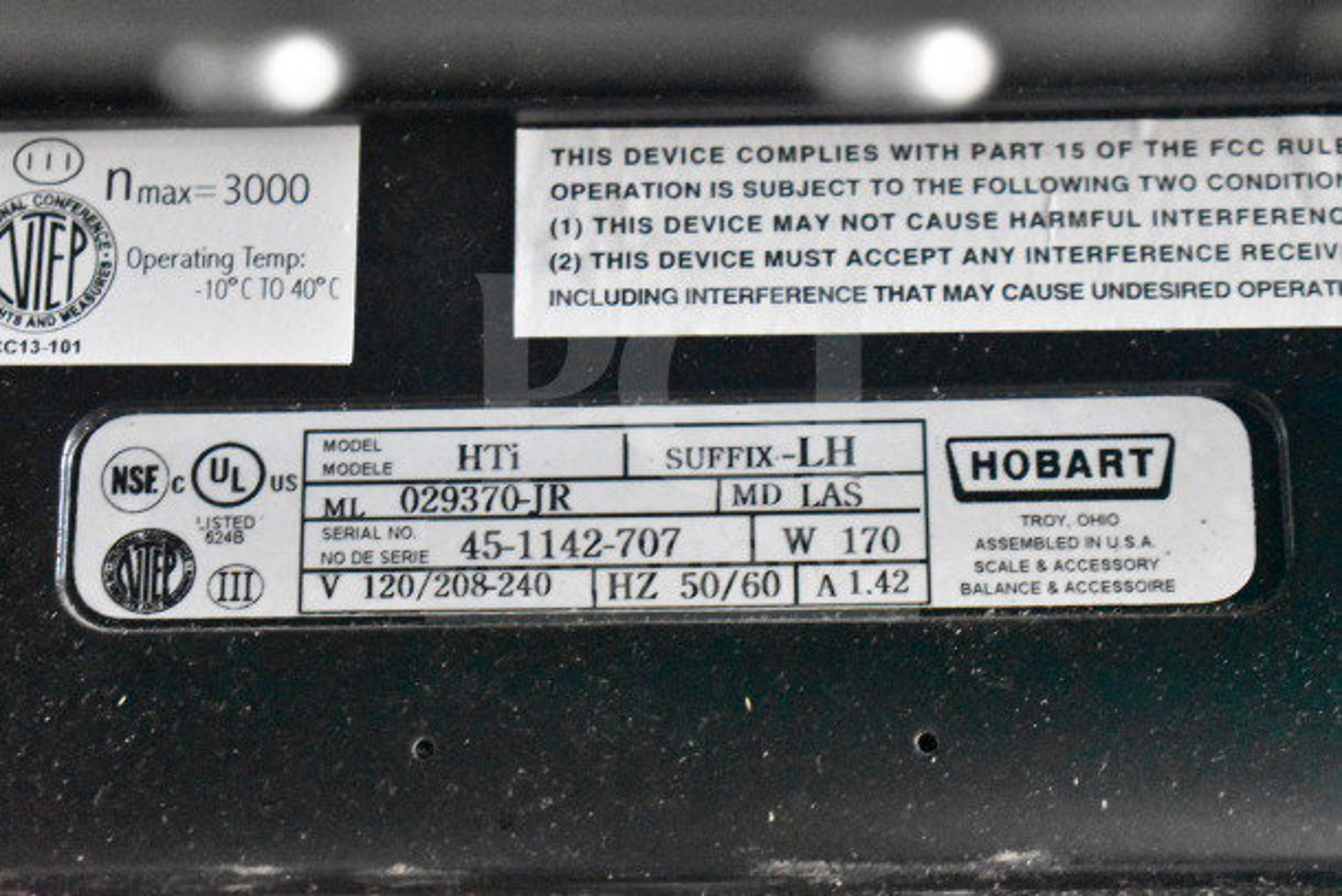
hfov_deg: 24.6
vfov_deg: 16.6
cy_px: 448
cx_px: 671
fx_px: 3076
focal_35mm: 82
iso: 20000
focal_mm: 55
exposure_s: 1/100
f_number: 5.6
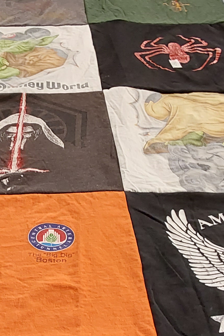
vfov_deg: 27.3
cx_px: 14
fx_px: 681
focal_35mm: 73
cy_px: 253
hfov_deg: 18.3
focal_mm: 2.91
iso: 160
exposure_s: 1/60
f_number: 1.9
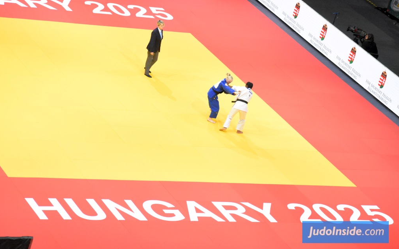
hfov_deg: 14.3
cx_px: 199
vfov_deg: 8.9
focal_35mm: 147
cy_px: 121
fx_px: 1593
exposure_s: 1/640
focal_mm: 95
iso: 6400
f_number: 7.1
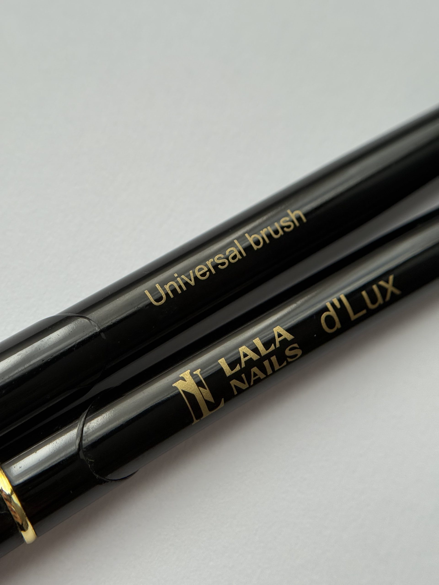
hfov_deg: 30.3
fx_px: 812
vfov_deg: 39.7
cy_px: 292
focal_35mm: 48
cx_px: 220
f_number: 1.78
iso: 80
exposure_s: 1/1642
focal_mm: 6.76
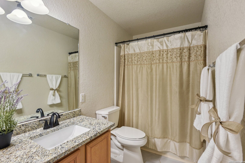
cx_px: 122
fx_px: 109
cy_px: 82
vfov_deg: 73.7
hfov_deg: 96.7
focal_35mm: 16
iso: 1600
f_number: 8
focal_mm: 16
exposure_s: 1/15
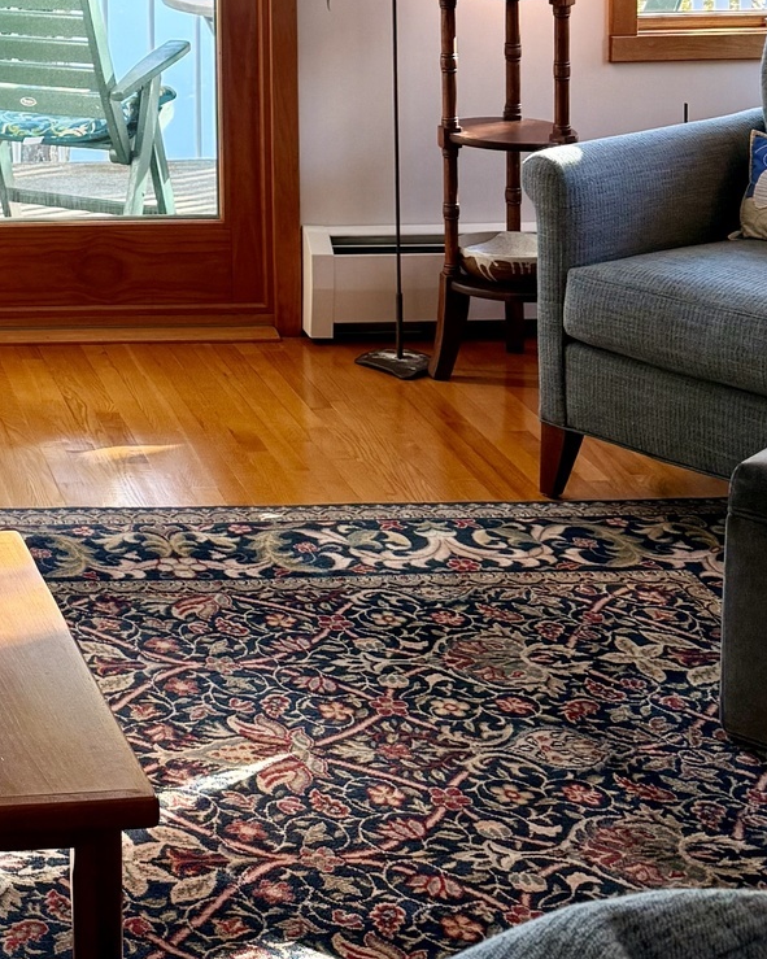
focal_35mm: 73
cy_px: -173
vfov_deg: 23.9
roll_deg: +0.2
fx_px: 2072
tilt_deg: -4.3
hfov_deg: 19.0
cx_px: -301
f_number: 1.78
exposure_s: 1/132
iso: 80
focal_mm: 6.76
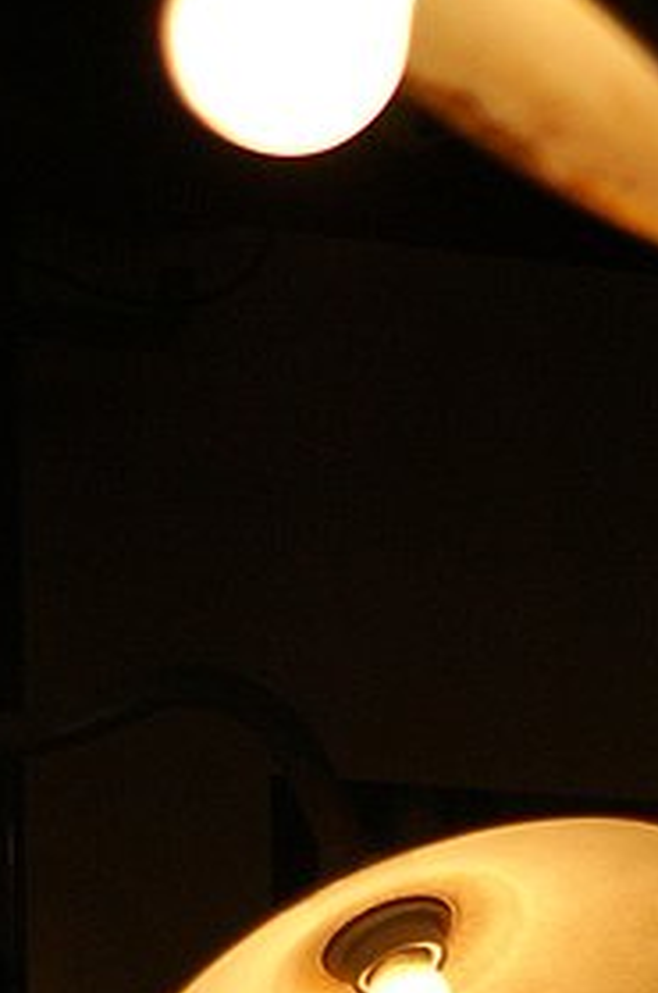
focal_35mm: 551
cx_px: 766
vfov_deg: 3.7
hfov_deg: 2.5
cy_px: 1634
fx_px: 15162
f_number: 4.5
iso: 400
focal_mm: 100
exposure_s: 1/50
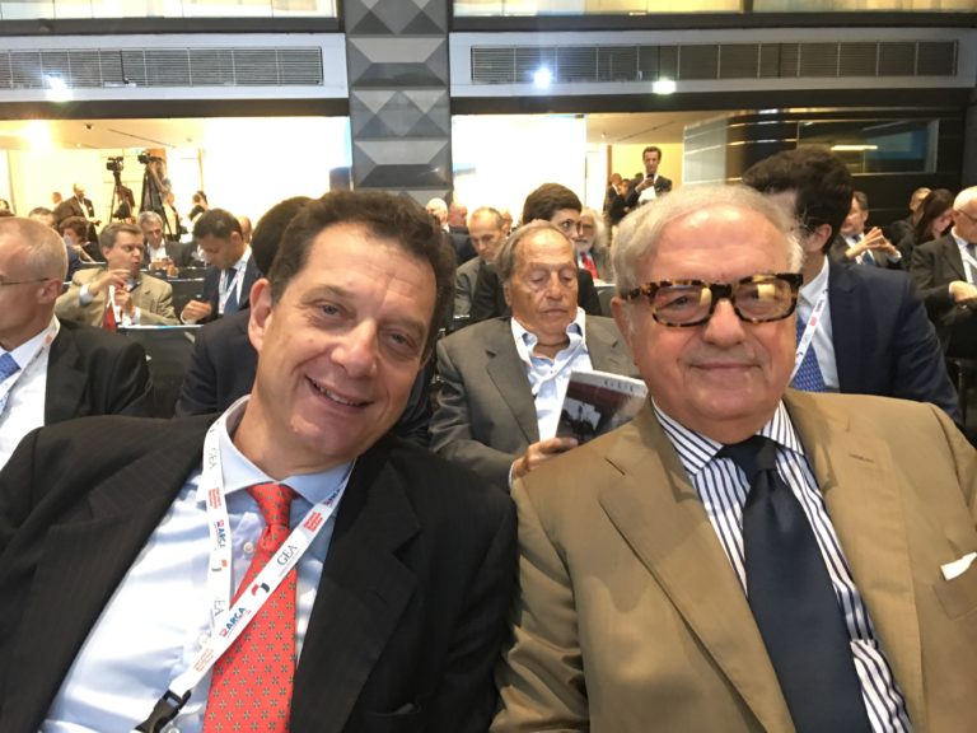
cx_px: 488
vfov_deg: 48.2
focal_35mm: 29
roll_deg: +0.0
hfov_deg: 61.7
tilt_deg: -10.3
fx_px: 818
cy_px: 366
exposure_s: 1/4
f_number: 2.2
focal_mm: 4.15
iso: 100
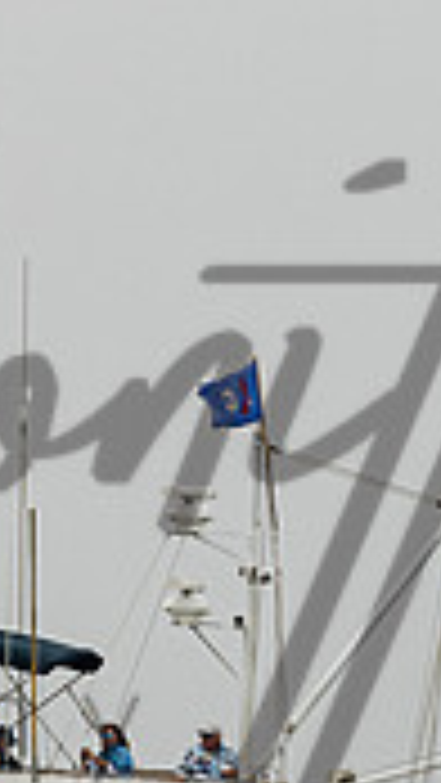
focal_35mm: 1522
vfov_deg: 1.4
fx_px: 31610
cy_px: 66
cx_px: 5
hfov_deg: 0.8
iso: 500
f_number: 5.6
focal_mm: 320
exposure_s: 1/3200
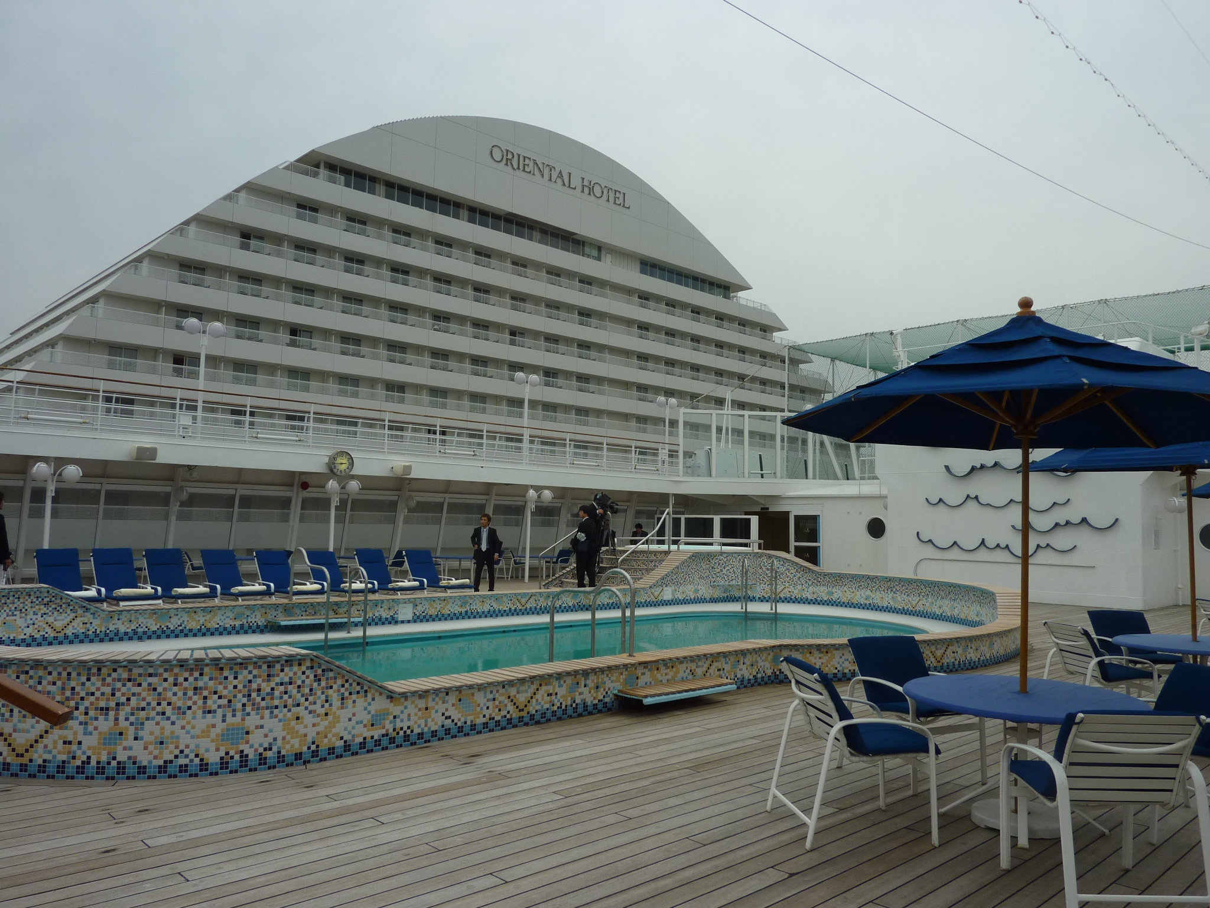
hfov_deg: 69.4
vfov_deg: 54.9
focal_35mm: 25
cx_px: 605
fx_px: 874
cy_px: 454
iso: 80
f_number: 4
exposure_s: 1/320
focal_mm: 4.1
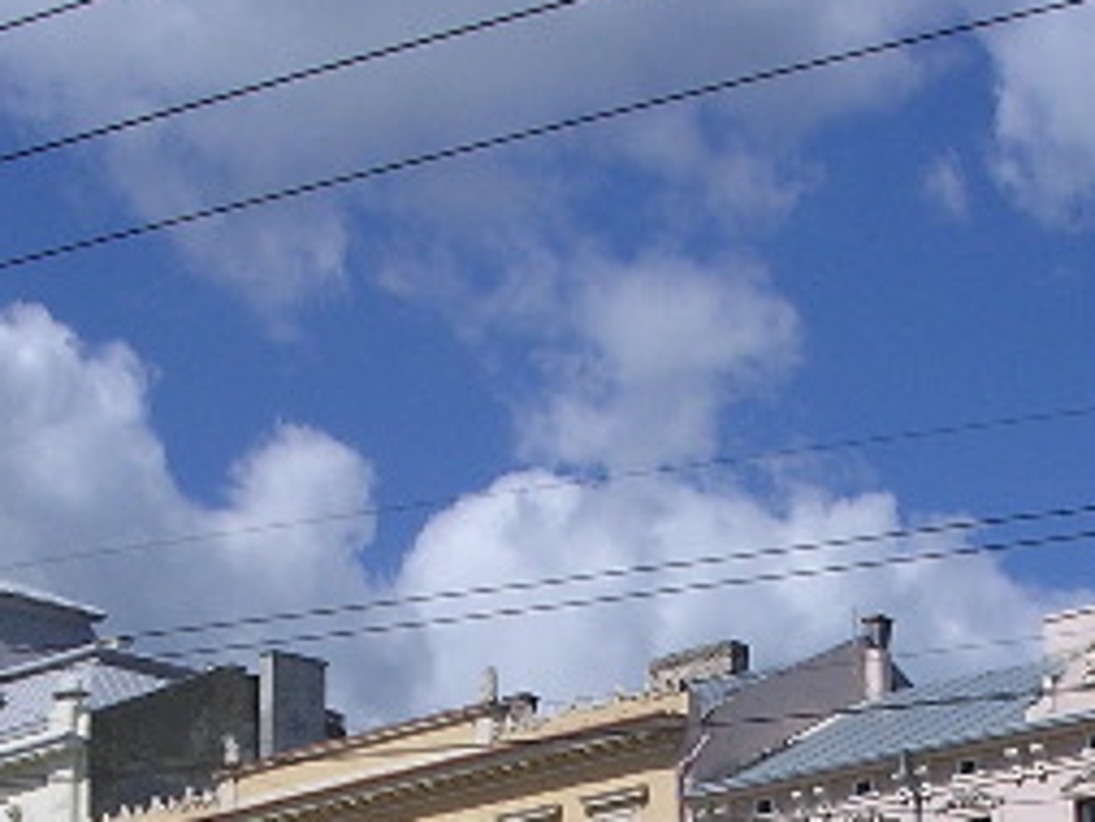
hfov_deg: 20.4
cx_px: 675
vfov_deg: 15.0
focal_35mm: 96
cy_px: 909
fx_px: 3038
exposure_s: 1/605
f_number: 5.6
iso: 100
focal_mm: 5.8
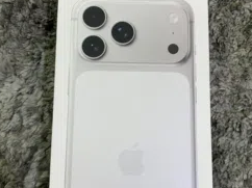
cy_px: 105
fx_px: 313
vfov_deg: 33.5
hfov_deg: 43.9
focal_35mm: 43
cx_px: 130
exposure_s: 1/60
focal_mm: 4.25
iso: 160
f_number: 1.8
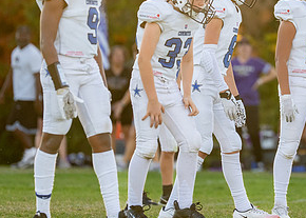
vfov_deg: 2.7
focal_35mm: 532
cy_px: 60
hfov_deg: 3.8
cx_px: 272
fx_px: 4622
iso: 1000
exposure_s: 1/1600
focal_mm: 200
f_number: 2.8
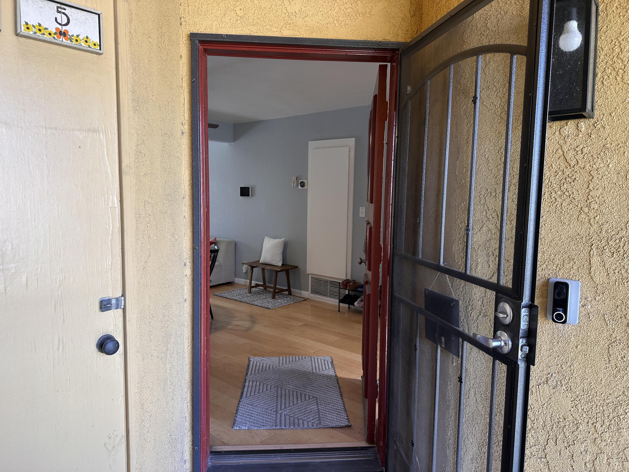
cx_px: 314
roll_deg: -0.9
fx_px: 436
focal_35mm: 24
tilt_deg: -5.3
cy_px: 236
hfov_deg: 71.6
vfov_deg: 56.8
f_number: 1.78
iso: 80
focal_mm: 6.86
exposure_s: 1/120
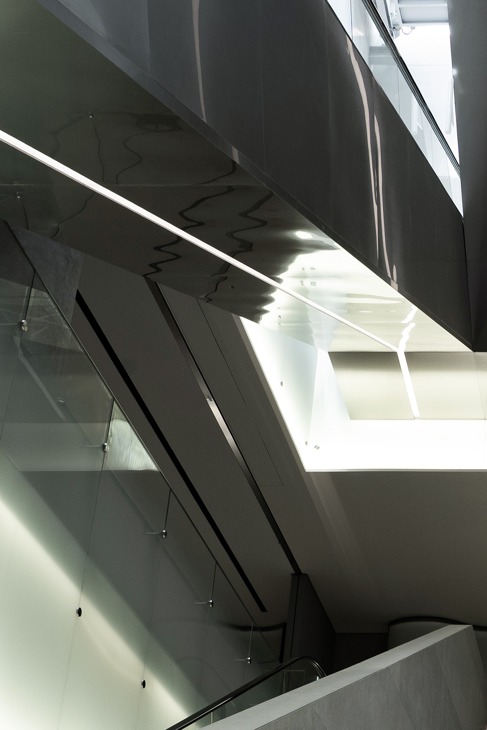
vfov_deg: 29.6
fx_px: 1339
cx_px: 614
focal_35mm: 66
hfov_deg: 19.2
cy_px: 620
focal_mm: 24
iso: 250
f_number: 10
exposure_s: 1/6
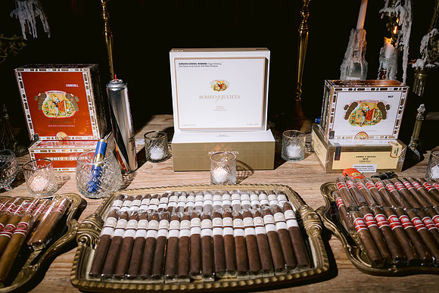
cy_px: 146
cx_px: 220
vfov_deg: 46.4
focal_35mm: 28
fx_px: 342
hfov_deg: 65.5
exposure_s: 1/80
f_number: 4
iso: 400
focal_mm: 28
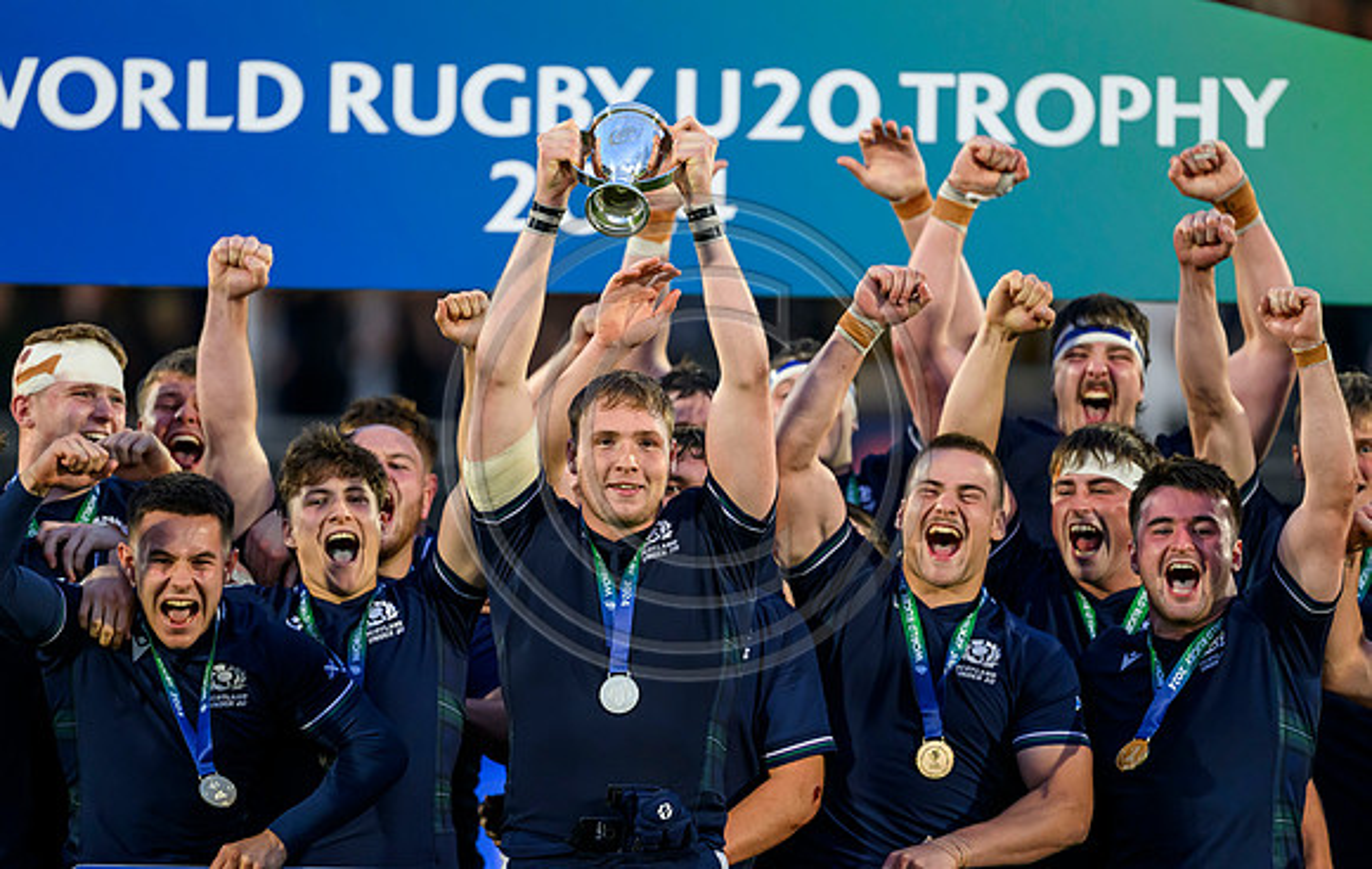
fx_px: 15808
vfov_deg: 3.1
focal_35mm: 421
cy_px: 408
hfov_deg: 5.0
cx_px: 702
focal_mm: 400
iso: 3200
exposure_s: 1/1000
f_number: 3.2
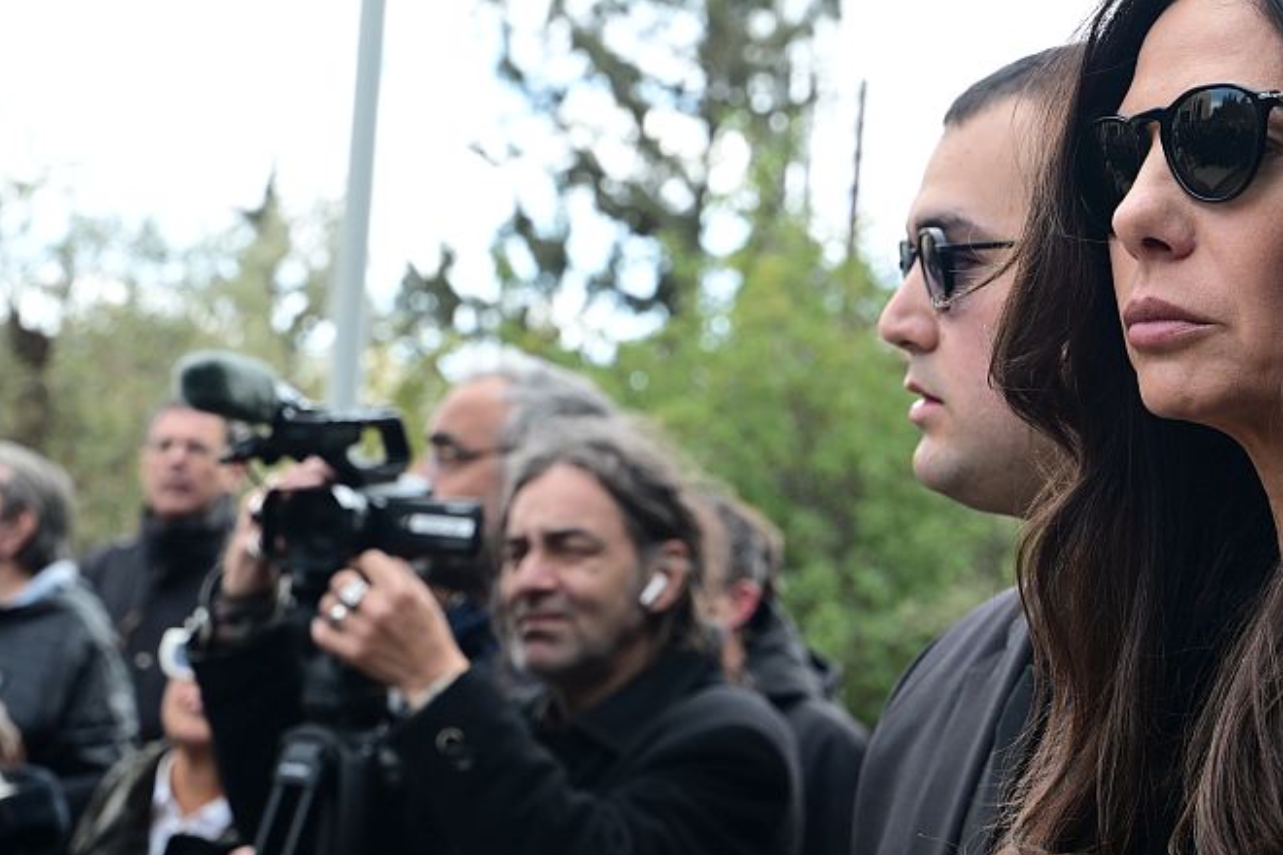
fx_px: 3849
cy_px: 325
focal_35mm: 108
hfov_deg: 18.5
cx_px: 1234
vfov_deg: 12.7
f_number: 6.3
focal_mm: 54
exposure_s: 1/500
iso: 640
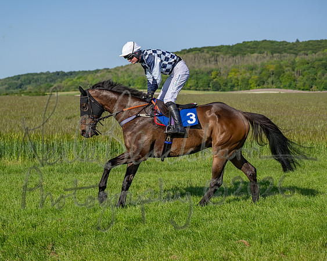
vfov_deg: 19.4
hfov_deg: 24.2
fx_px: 763
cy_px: 130
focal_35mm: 79
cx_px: 164
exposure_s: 1/2500
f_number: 4
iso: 200
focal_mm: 70
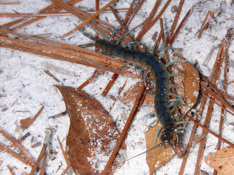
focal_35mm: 86
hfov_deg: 22.8
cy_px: 88
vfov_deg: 17.2
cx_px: 117
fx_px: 581
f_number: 10
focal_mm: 18.1
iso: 100
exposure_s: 1/30
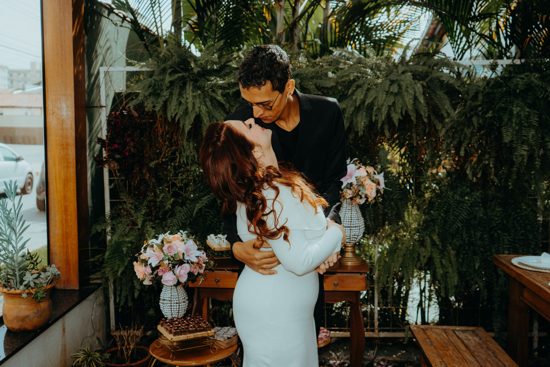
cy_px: 184
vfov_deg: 32.6
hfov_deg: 47.4
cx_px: 275
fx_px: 626
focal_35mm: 41
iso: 100
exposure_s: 1/200
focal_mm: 41
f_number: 5
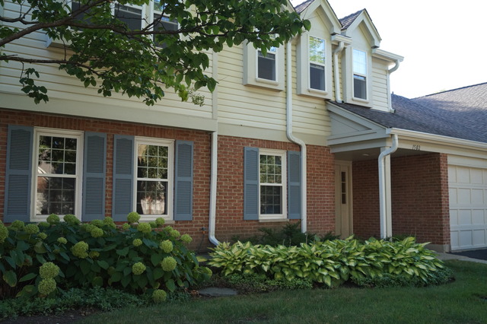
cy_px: 162
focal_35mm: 33
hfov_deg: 57.2
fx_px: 446
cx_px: 244
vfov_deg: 39.9
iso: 800
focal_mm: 22
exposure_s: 1/800
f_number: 4
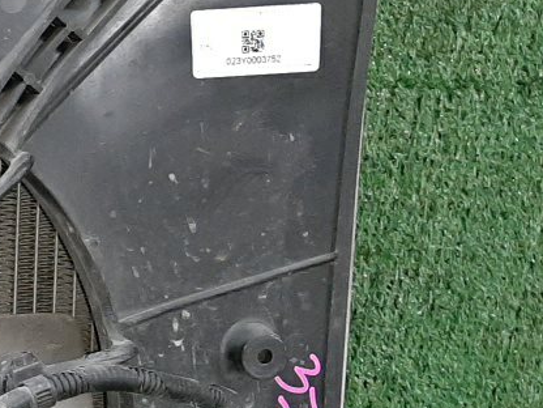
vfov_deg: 16.3
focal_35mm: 90
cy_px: 314
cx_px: -354
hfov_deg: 18.4
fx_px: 1412
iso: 196
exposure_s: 1/33
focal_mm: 3.93
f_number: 1.7
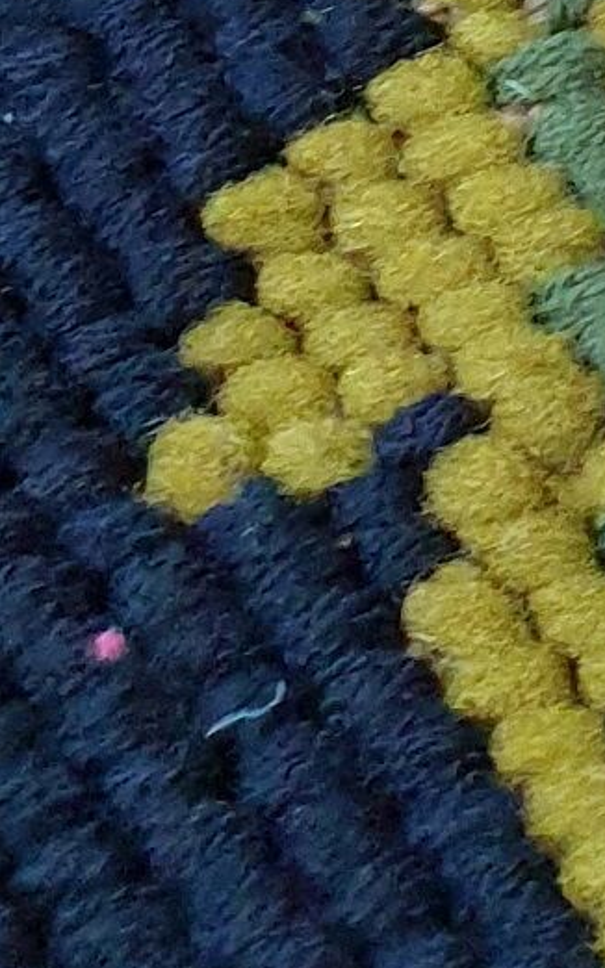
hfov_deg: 7.6
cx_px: 1765
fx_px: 4012
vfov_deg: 12.0
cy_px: -1096
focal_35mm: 152
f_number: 2.4
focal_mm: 4.3
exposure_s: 1/35
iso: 250
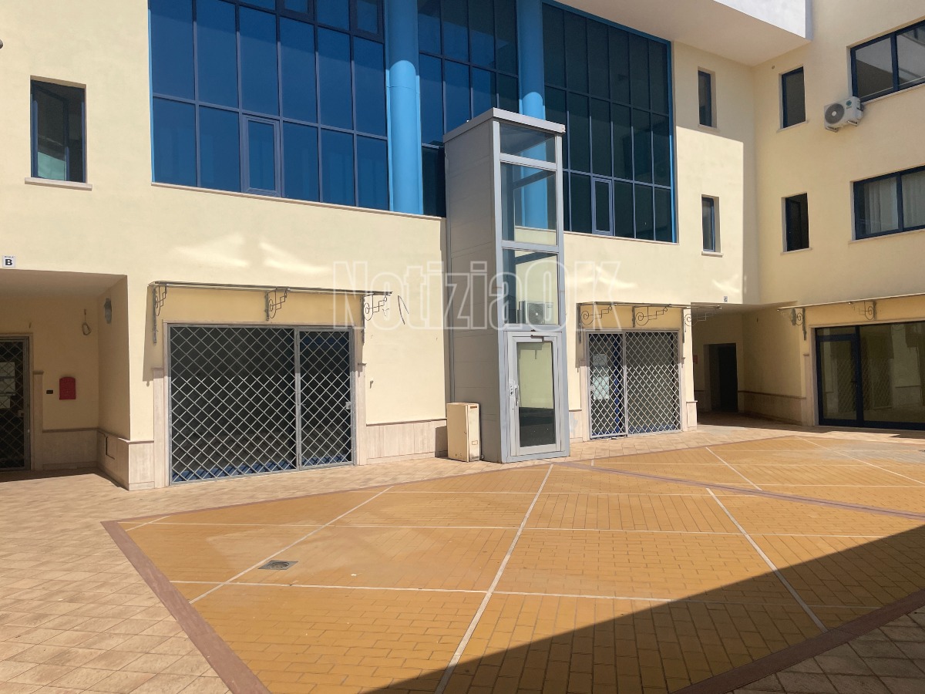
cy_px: 347
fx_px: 695
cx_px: 462
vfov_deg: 53.1
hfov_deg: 67.3
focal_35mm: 26
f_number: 1.6
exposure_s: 1/8403
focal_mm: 4.2
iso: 32
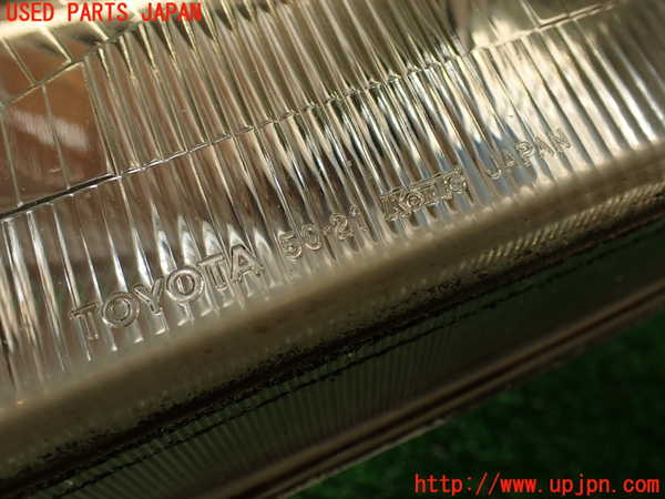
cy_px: 250
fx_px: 615
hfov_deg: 56.8
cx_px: 332
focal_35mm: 32
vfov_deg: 44.2
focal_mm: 5.79
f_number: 2.4
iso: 100
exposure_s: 1/60
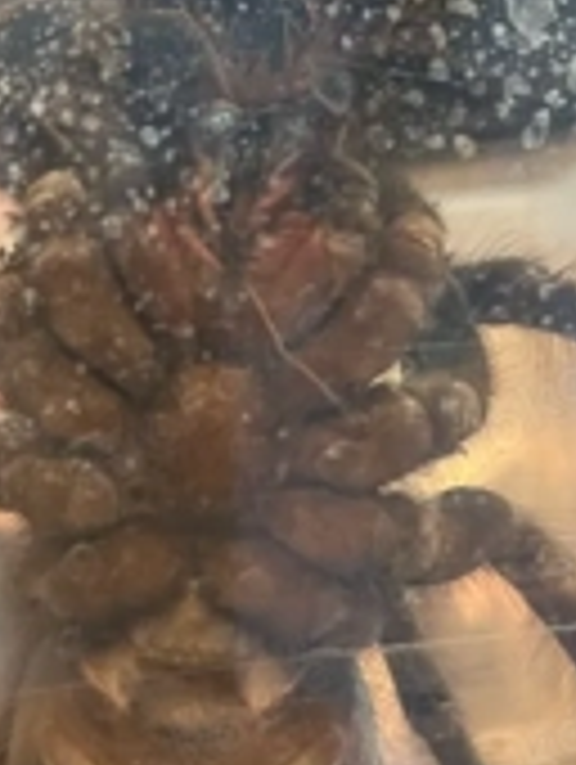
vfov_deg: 31.6
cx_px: 297
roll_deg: +9.7
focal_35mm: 61
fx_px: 1350
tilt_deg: -8.5
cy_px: 450
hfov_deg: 24.1
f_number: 1.6
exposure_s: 1/33
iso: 400
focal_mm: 5.1
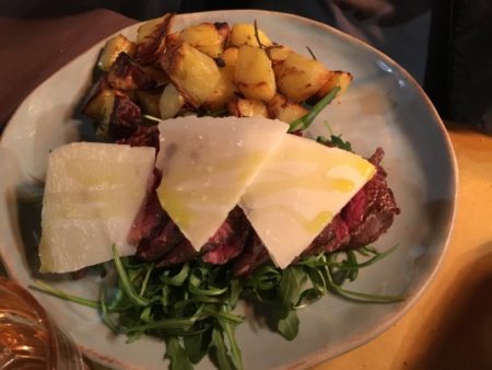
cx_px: 246
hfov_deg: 61.6
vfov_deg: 48.3
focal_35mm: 29
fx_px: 412
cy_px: 185
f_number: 2.2
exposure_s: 1/17
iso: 320
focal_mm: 4.15
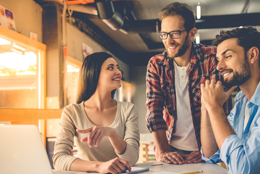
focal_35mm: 44
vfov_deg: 30.5
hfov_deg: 44.4
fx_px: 318
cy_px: 99
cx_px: 146
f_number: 2.8
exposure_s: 1/125
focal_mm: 38
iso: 640
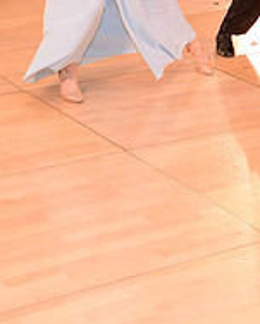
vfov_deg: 14.2
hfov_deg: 12.1
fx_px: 1219
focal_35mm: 127
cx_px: 192
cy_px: -148
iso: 2500
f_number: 5
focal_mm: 44
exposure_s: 1/200
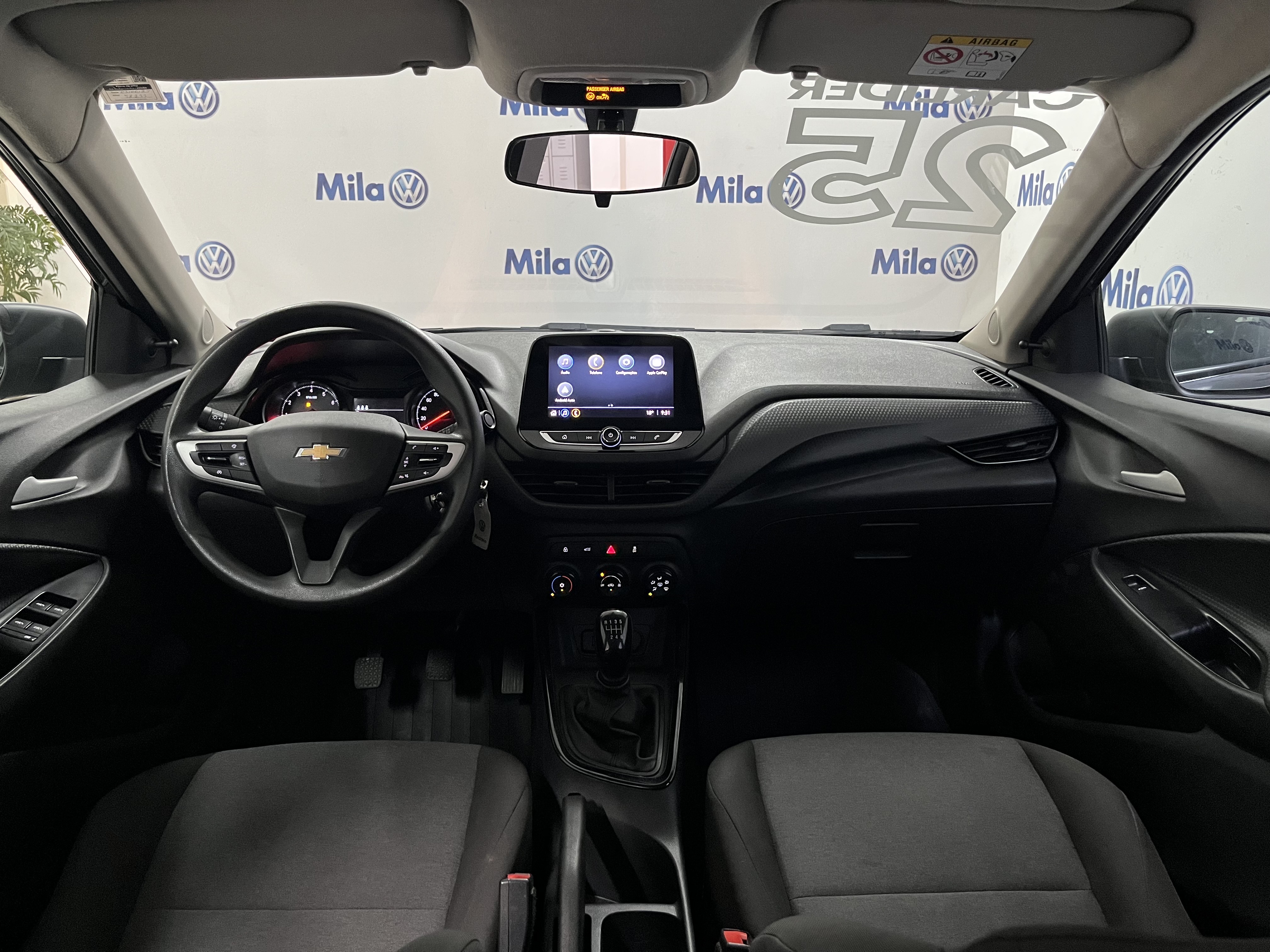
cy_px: 476
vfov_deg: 53.1
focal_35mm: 26
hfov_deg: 67.3
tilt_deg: -14.1
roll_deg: +0.0
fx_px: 954
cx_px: 635
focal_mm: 5.1
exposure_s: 1/40
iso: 400
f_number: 1.6
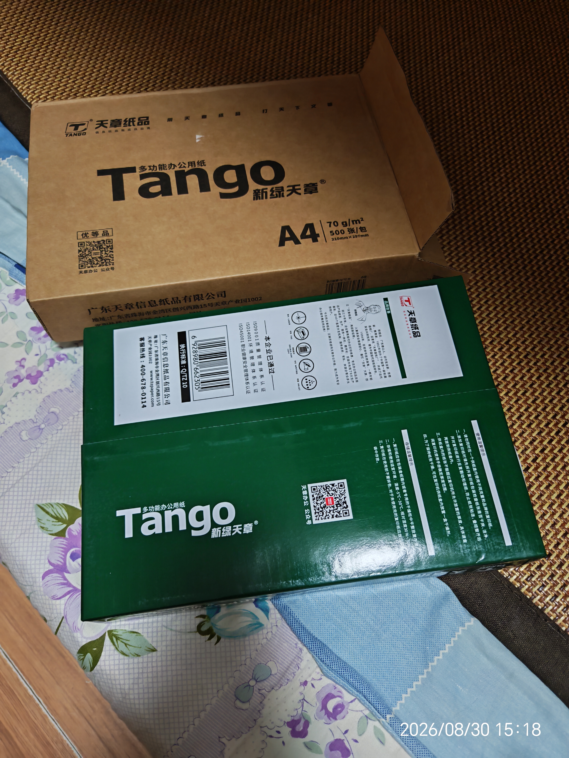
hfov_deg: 56.8
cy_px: 379
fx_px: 526
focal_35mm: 24
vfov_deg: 71.6
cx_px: 284
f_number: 1.9
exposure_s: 1/33
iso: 500
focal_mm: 6.67
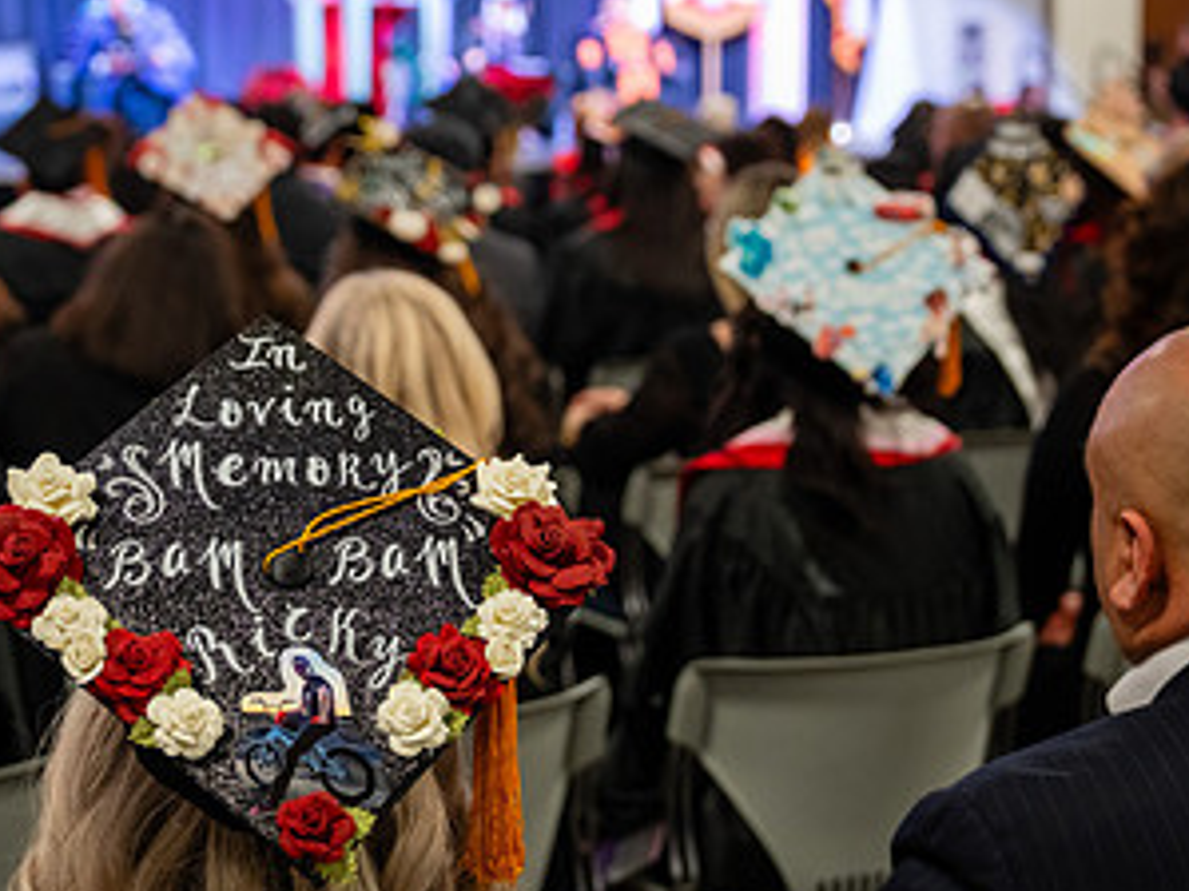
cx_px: 398
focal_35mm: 68
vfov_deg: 21.5
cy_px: 253
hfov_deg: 28.4
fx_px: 2335
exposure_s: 1/160
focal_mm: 35
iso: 1600
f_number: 2.8
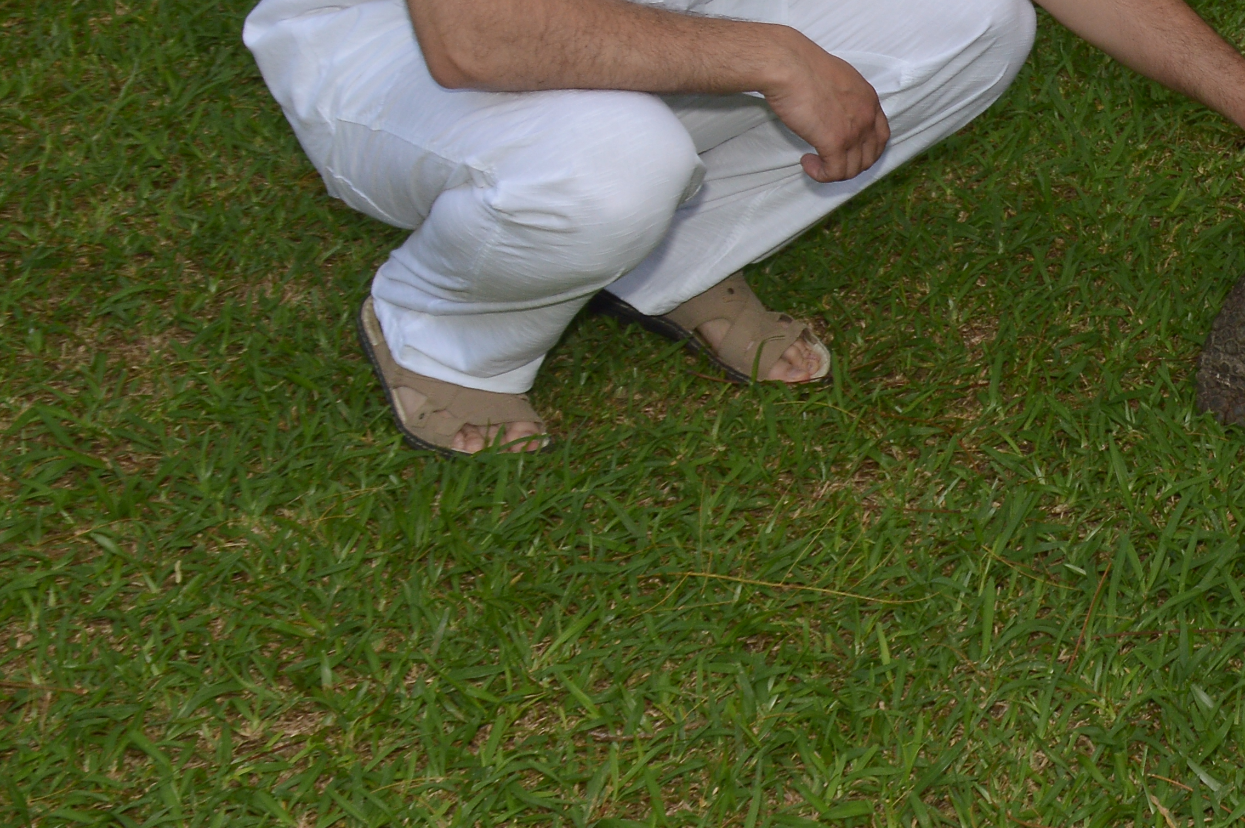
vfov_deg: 13.6
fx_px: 3432
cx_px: 1647
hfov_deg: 19.0
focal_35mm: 99
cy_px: 9
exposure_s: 1/200
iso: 200
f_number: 8
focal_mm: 25
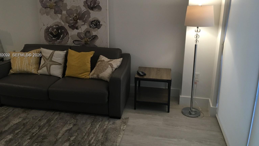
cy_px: 55
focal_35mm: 33
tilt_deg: -14.8
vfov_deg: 35.5
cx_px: 124
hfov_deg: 59.5
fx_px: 227
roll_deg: -0.1
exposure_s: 1/30
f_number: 2.2
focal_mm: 4.15
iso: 125
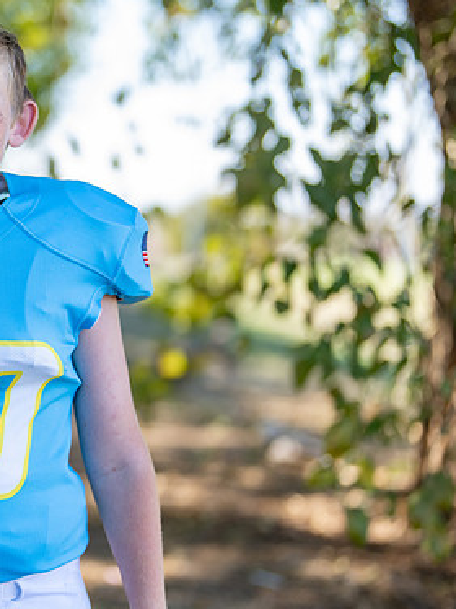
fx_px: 1600
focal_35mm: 91
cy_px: 288
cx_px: -44
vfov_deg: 21.5
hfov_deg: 15.8
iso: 100
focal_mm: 50
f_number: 1.2
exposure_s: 1/1250
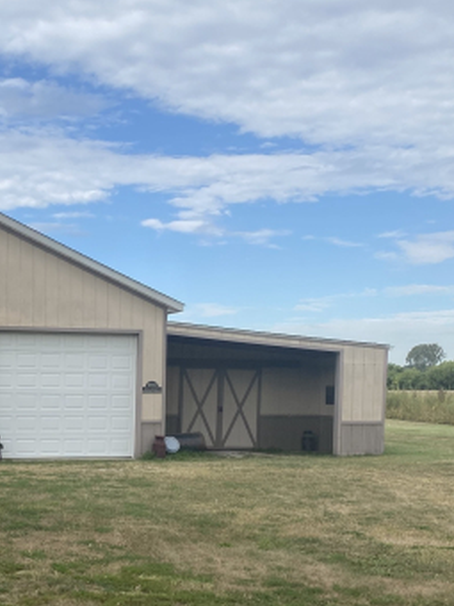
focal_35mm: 51
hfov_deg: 27.5
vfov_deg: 37.0
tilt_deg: -0.3
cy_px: 420
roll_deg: +1.0
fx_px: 892
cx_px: 45
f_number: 1.8
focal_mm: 4.25
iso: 32
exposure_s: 1/2315
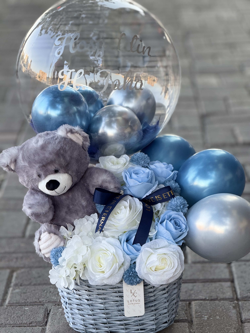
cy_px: 166
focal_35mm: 120
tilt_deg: -14.6
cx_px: 125
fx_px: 1156
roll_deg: -0.4
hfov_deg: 12.3
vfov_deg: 16.4
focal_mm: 15.66
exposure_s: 1/99
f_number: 2.8
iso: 80
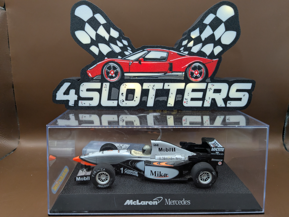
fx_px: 225
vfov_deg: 51.4
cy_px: 108
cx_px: 144
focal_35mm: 27
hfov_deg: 65.3
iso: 515
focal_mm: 4.38
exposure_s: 1/99.9
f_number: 1.73
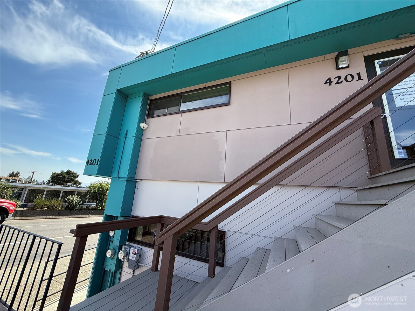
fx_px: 168
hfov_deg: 102.1
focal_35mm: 14
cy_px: 156
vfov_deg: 85.7
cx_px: 208
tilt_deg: +13.8
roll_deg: -4.5
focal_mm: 2.22
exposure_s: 1/638
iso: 64
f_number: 2.2
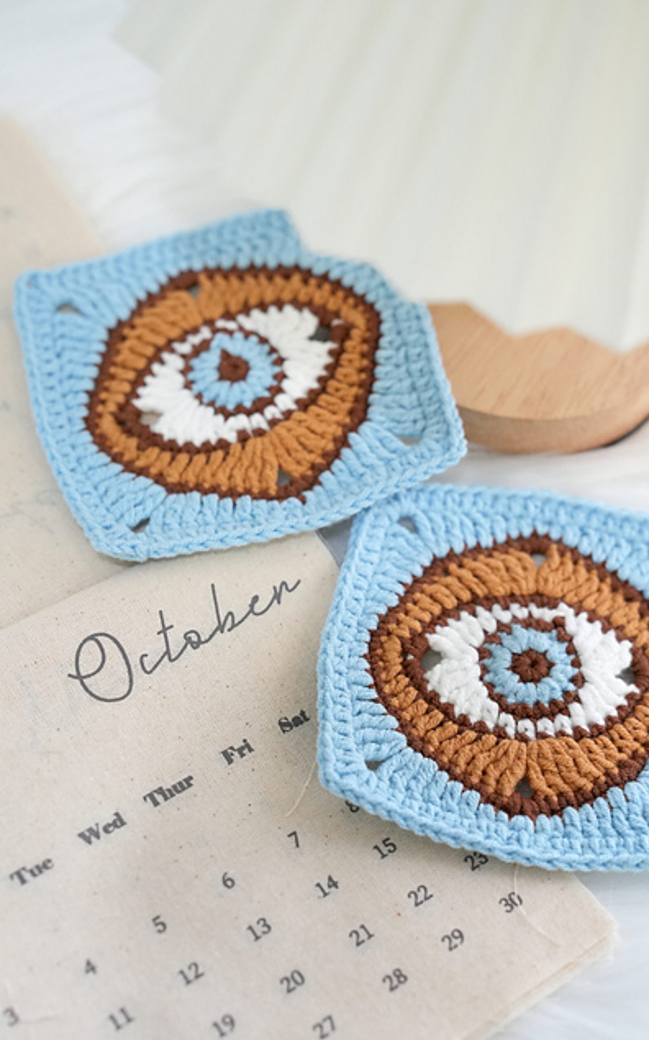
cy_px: 523
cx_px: 348
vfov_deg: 28.6
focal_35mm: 72
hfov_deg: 18.1
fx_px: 2039
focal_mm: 70
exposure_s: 1/200
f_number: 4.5
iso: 3200
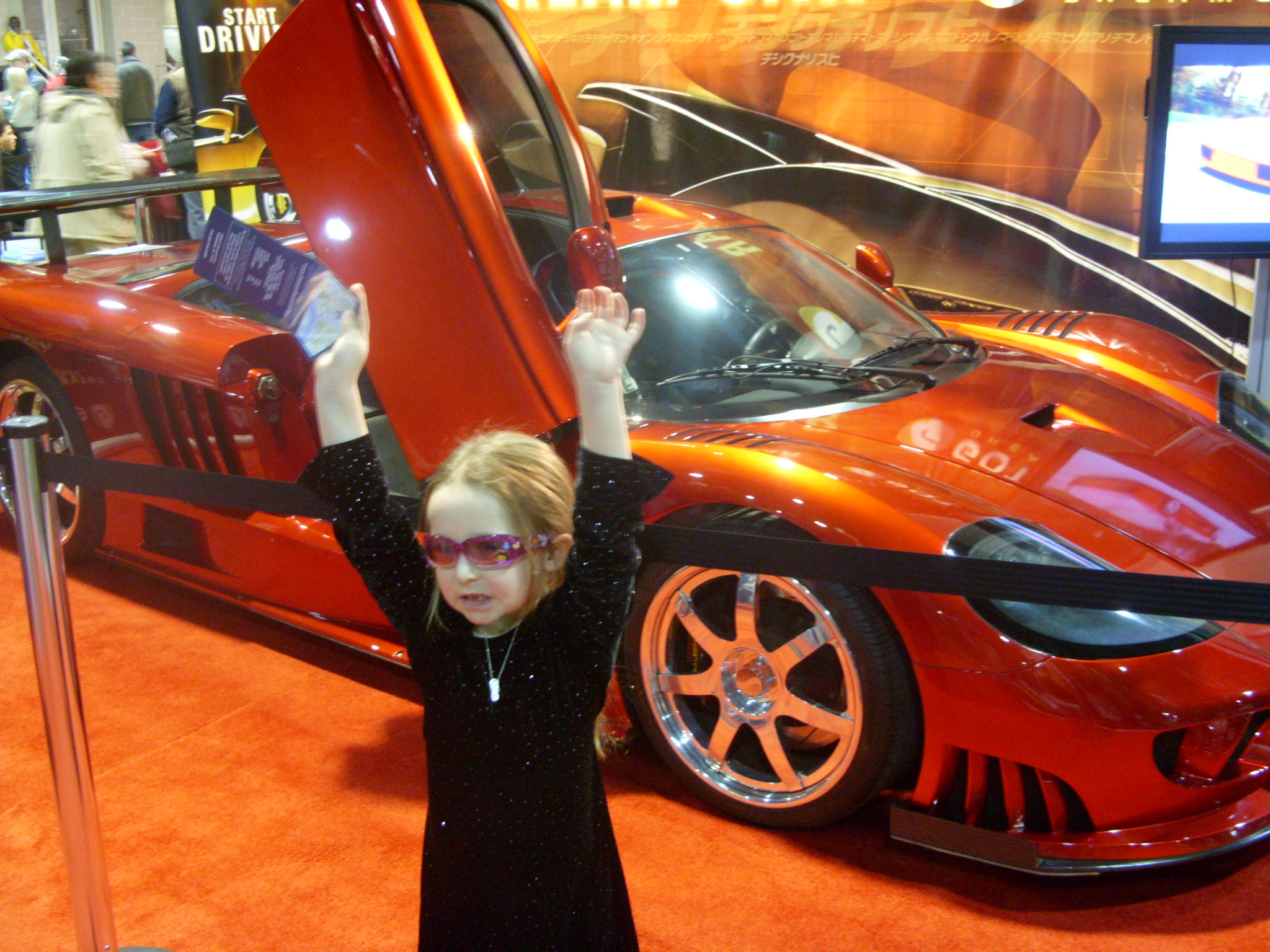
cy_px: 476
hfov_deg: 49.0
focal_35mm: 38
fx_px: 1394
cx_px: 635
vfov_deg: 37.7
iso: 300
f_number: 2.8
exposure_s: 1/6
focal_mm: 6.3
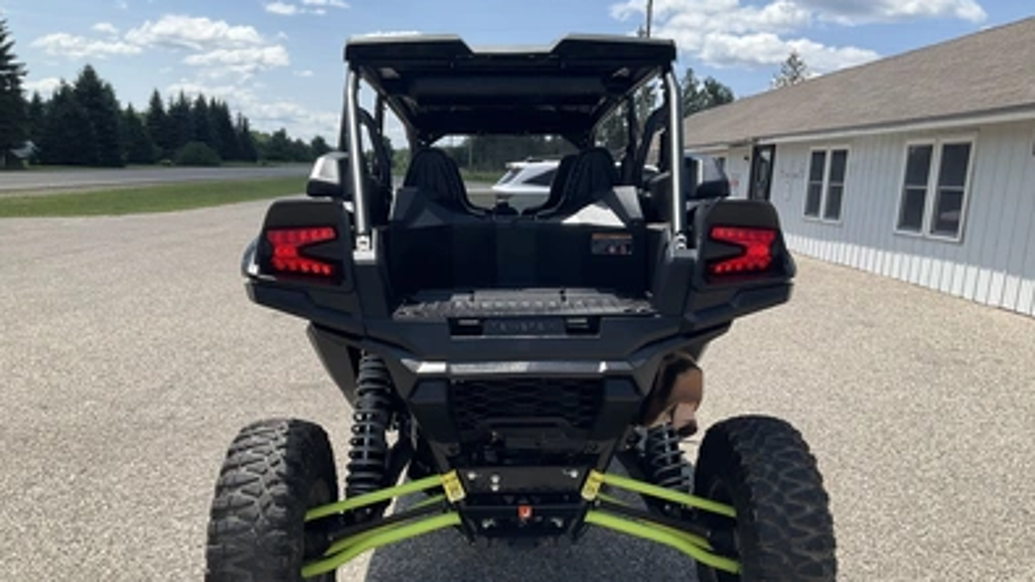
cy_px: 364
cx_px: 519
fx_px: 878
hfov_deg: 61.0
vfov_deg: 36.4
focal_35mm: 32
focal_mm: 3
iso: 25
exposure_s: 1/1577
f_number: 1.8
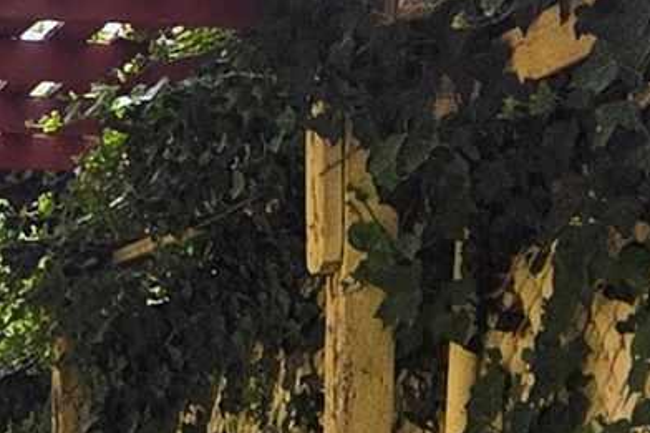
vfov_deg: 12.4
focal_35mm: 106
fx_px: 1913
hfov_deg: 16.0
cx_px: -559
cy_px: 624
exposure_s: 1/3372
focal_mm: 2.2
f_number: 1.9
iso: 32
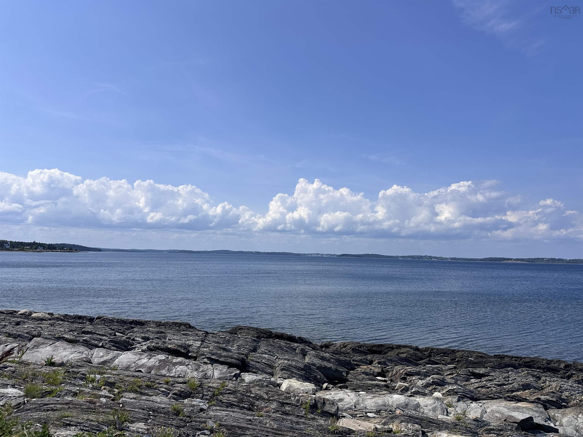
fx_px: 404
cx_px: 292
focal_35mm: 24
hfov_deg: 71.6
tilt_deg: +6.4
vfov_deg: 56.8
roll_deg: -0.1
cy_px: 218
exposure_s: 1/8197
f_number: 1.78
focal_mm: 6.86
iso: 80
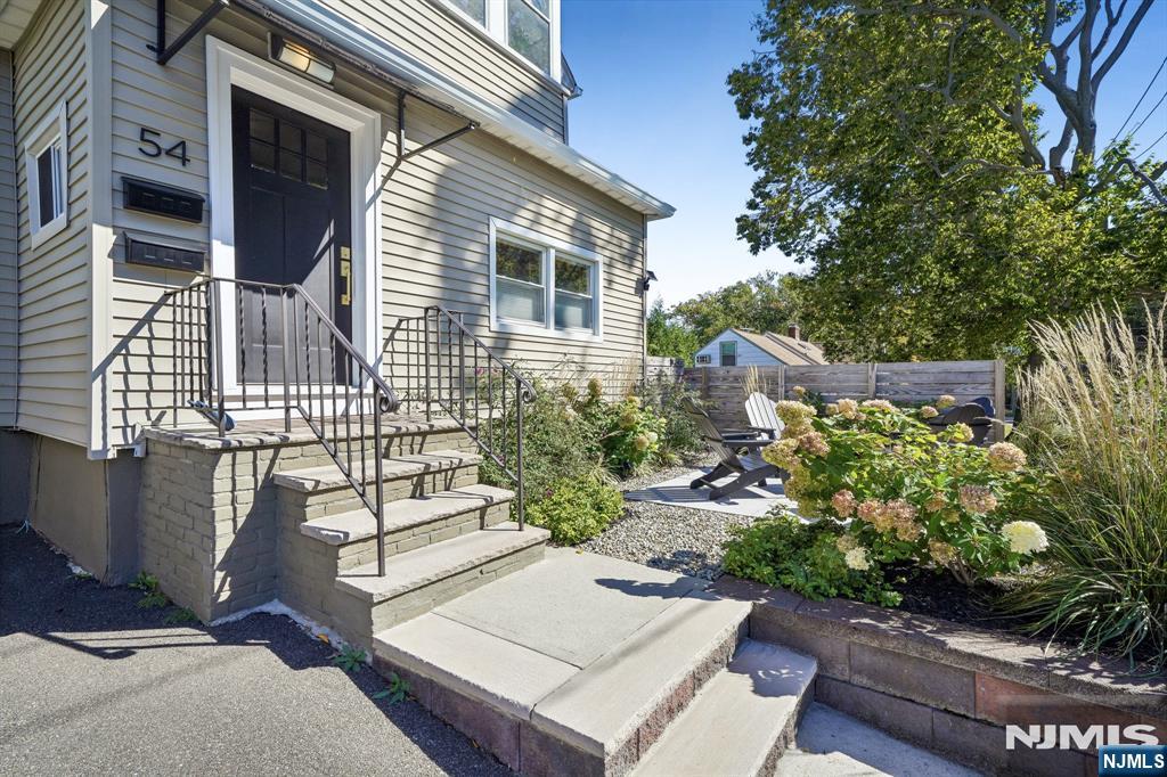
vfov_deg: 73.7
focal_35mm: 16
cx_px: 584
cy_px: 388
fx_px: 518
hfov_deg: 96.8
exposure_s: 1/125
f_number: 11
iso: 100
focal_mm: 16
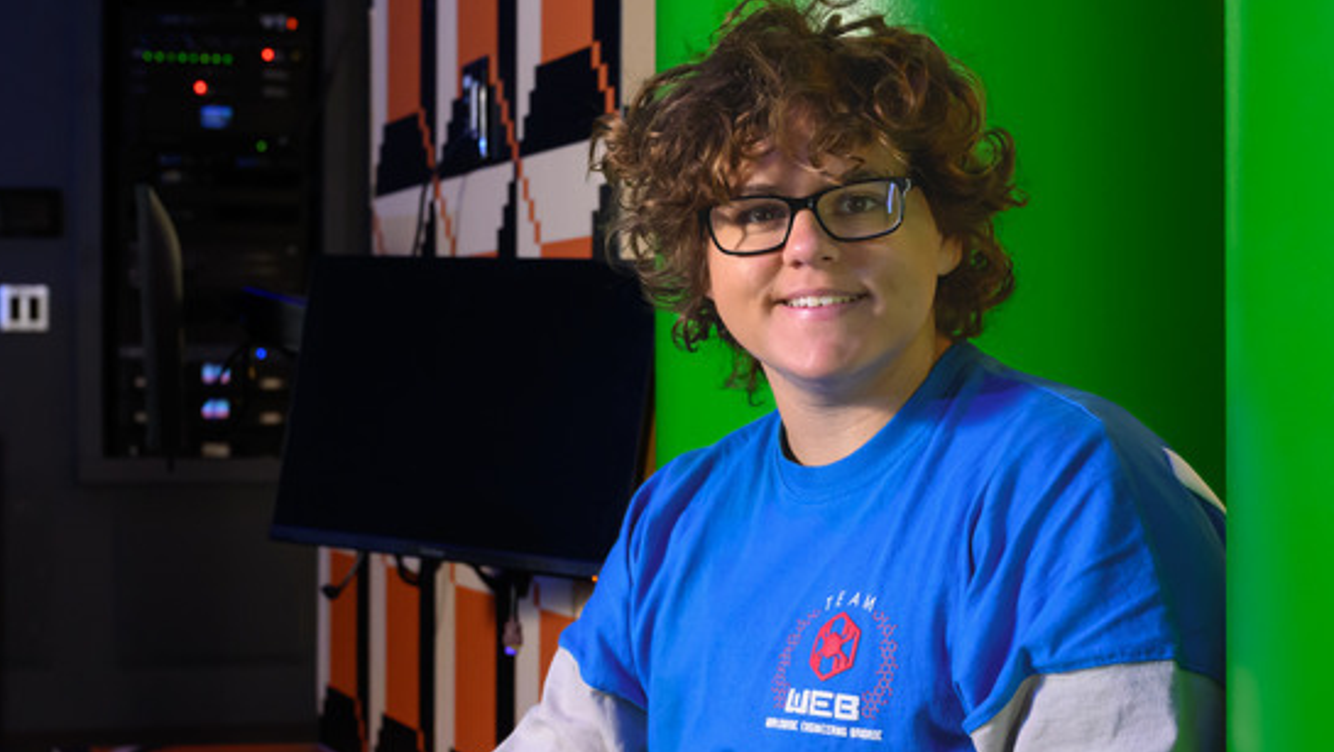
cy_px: 473
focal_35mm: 82
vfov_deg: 14.7
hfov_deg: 25.8
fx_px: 2902
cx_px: 514
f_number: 5
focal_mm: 43
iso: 2500
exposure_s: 1/160
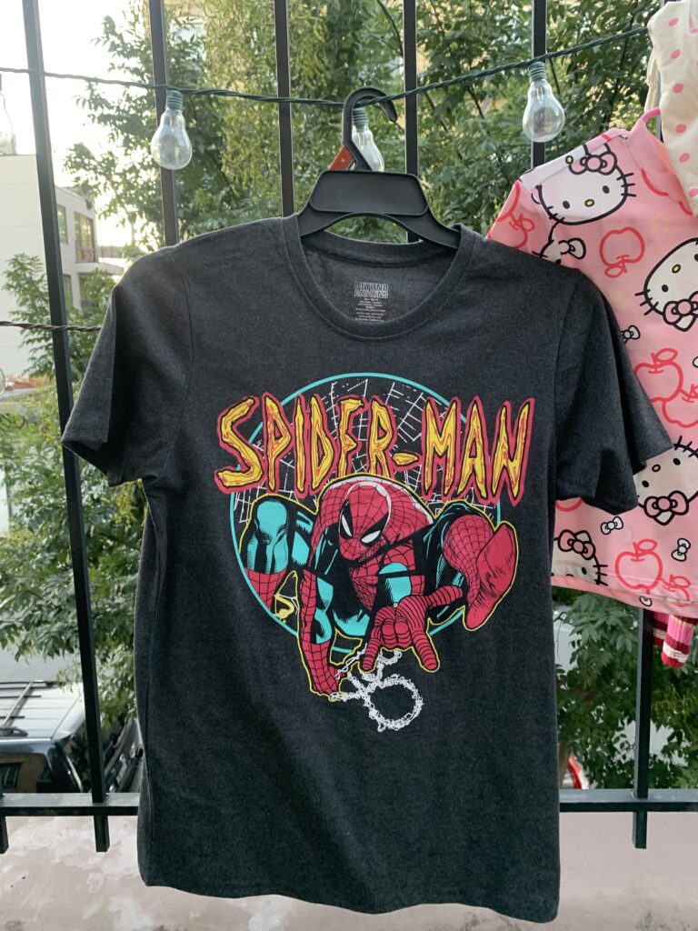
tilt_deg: -8.7
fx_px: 699
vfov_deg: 67.3
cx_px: 349
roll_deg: +1.7
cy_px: 466
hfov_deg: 53.1
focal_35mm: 26
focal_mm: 4.25
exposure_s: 1/60
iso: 160
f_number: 1.8
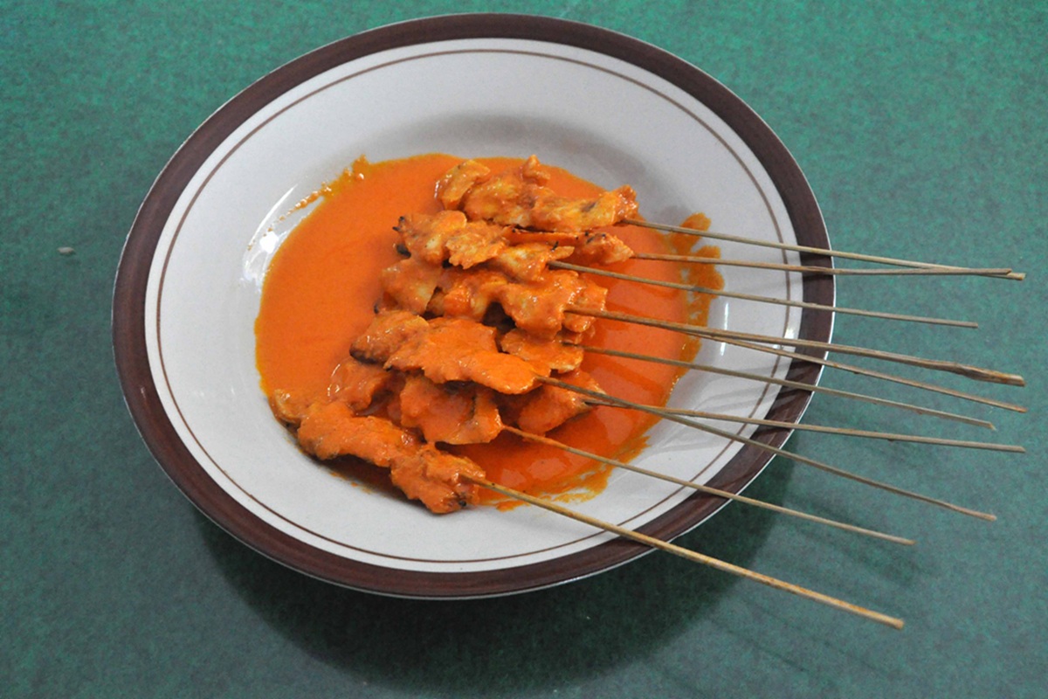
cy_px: 350
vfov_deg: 29.9
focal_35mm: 45
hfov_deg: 43.6
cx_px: 524
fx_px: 1310
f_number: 8
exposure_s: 1/60
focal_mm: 30
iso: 3200
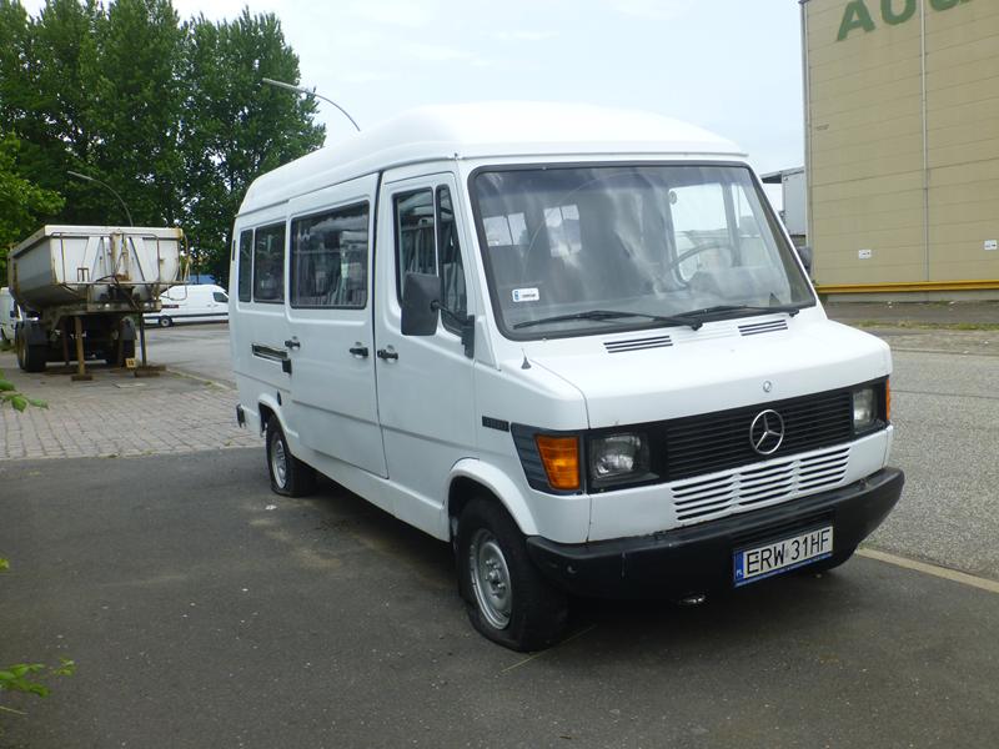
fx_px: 866
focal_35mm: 30
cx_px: 500
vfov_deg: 46.8
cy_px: 374
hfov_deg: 60.0
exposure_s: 1/400
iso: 100
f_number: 4
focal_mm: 5.4
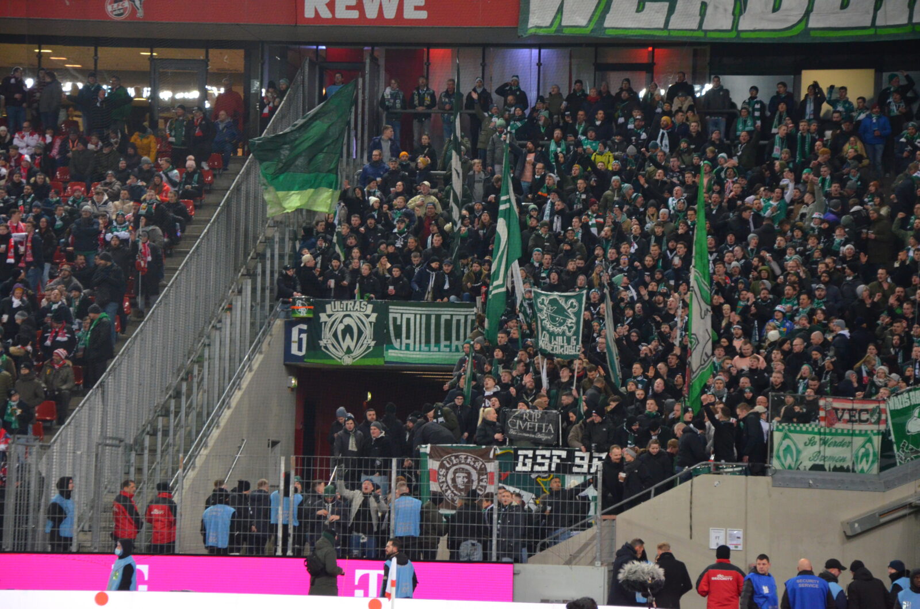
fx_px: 3443
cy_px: 304
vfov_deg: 10.1
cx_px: 460
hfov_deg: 15.2
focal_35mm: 135
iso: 2200
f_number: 5.6
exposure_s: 1/125
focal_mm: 90
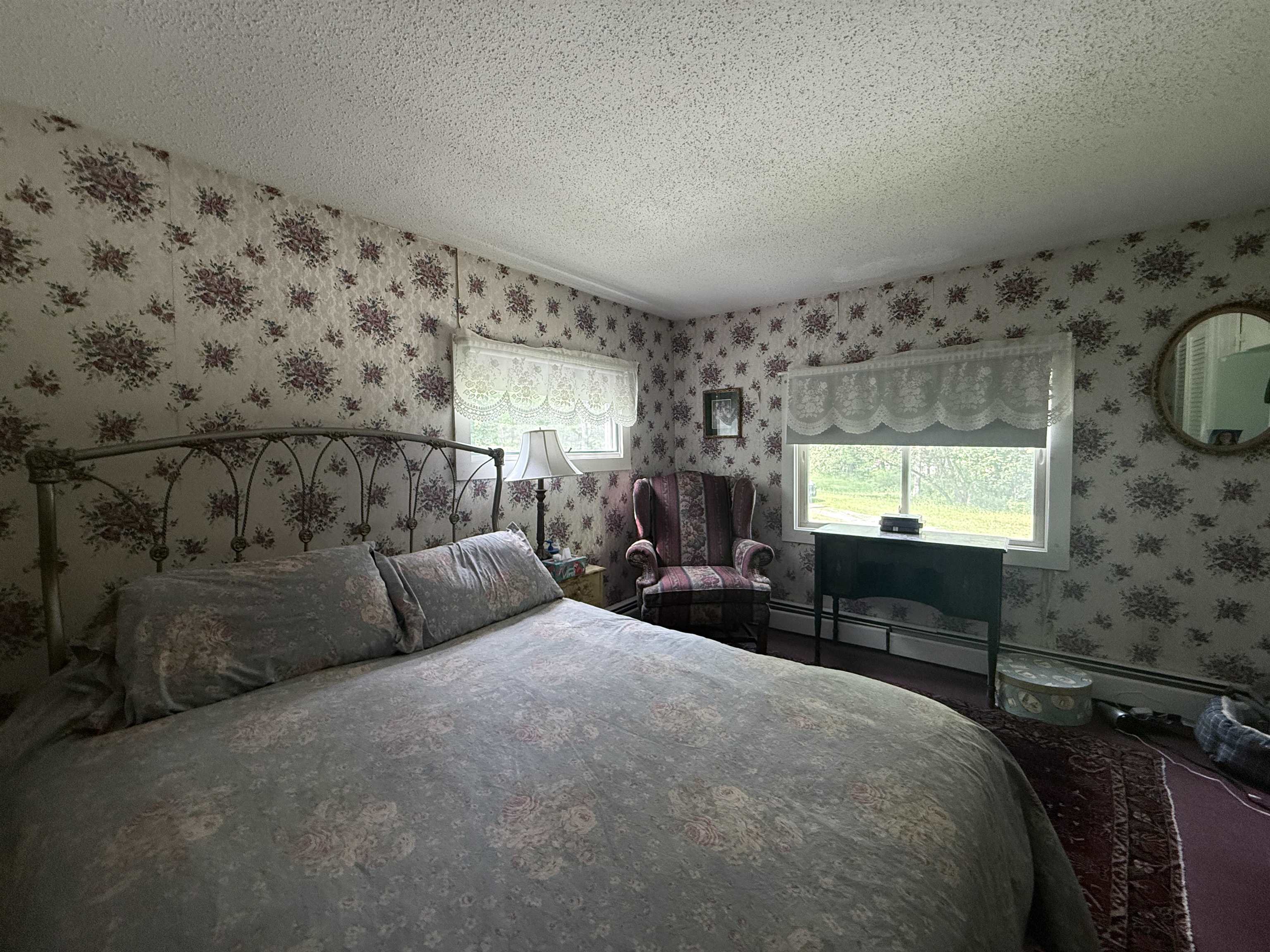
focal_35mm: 14
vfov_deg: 85.7
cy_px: 476
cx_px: 635
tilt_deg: -2.7
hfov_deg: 102.1
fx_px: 514
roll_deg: +1.2
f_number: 2.2
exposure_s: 1/99
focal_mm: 2.22
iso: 320
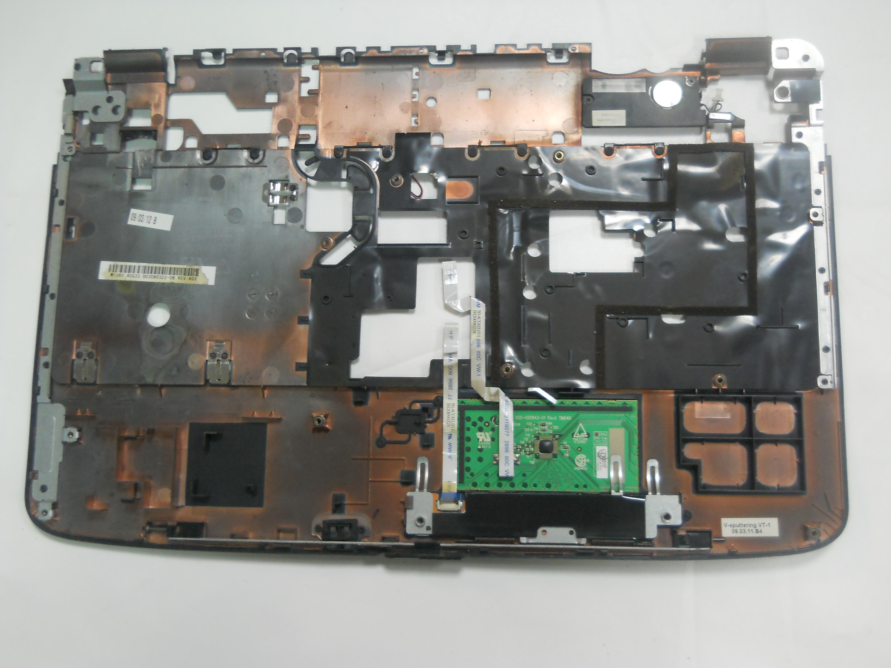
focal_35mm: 41
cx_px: 446
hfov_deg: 45.8
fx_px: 1055
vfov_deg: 35.1
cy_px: 334
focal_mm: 6.72
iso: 320
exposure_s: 1/30
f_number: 3.1
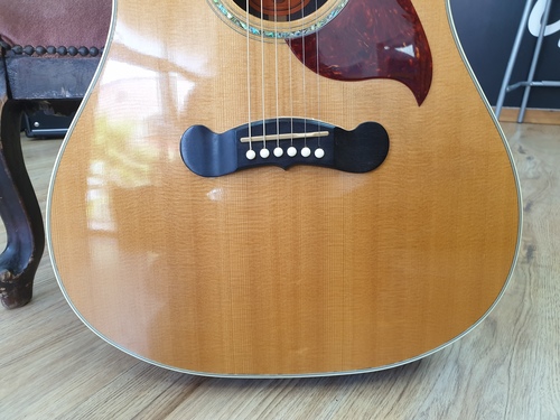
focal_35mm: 26
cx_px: 280
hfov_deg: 67.3
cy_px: 210
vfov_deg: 53.1
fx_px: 421
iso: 200
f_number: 2.4
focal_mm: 4.3
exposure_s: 1/50
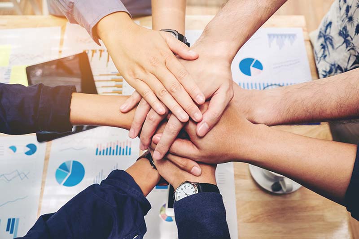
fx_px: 359
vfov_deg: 36.9
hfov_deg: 53.1
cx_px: 180
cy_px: 120
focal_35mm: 36
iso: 200
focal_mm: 24.3
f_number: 4.5
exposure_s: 1/40
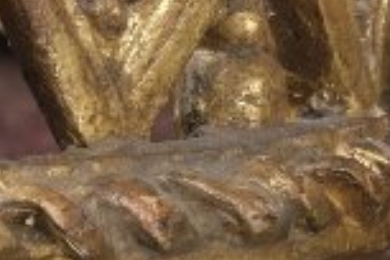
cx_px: 489
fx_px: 9457
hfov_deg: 2.4
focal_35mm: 873
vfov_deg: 1.6
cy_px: -15
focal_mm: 74.2
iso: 250
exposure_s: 1/250
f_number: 8
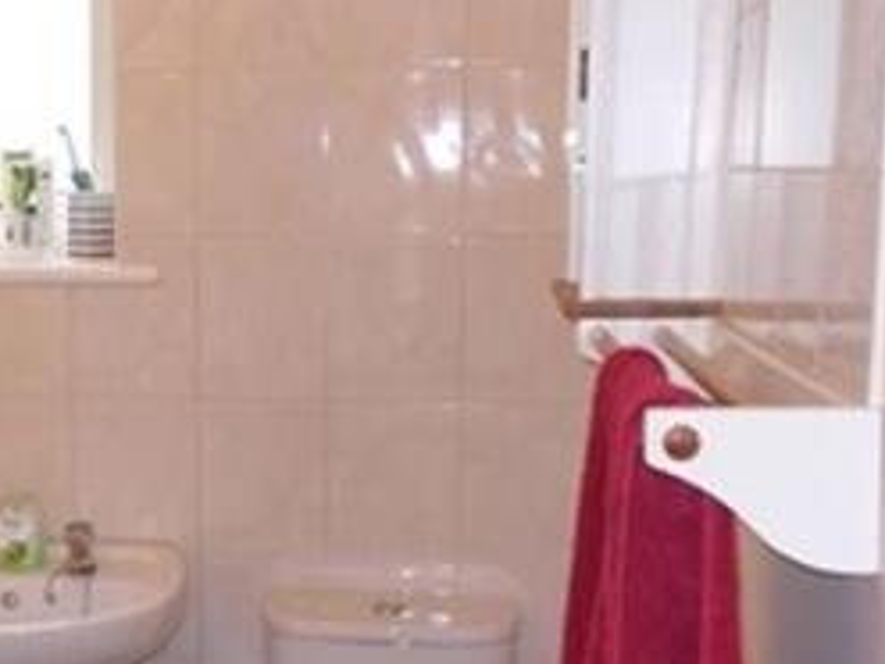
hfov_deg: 30.8
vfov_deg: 24.0
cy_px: 402
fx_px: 1560
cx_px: 170
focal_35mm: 61
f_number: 3.2
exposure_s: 1/25
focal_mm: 4.6
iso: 200
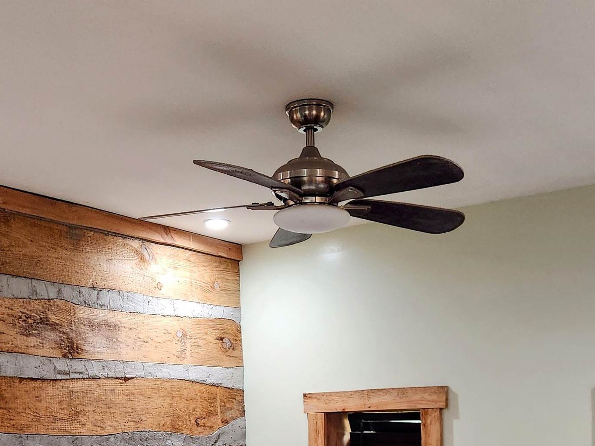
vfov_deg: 25.8
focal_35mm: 52
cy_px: 499
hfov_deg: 36.8
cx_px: 306
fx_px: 894
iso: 500
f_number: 1.8
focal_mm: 5.4
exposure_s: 1/120
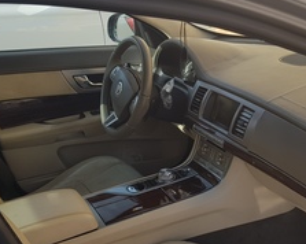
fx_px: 471
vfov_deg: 28.9
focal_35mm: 52
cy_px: 160
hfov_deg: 35.3
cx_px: 227
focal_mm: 4.2
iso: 40
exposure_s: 1/938
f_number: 1.7
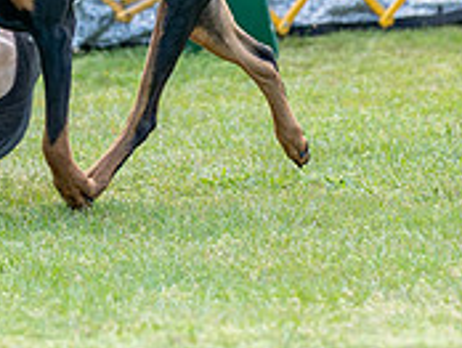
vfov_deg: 2.0
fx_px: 10104
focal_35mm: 756
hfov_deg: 2.6
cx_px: 92
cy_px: -186
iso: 125
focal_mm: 171
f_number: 3.2
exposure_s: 1/500
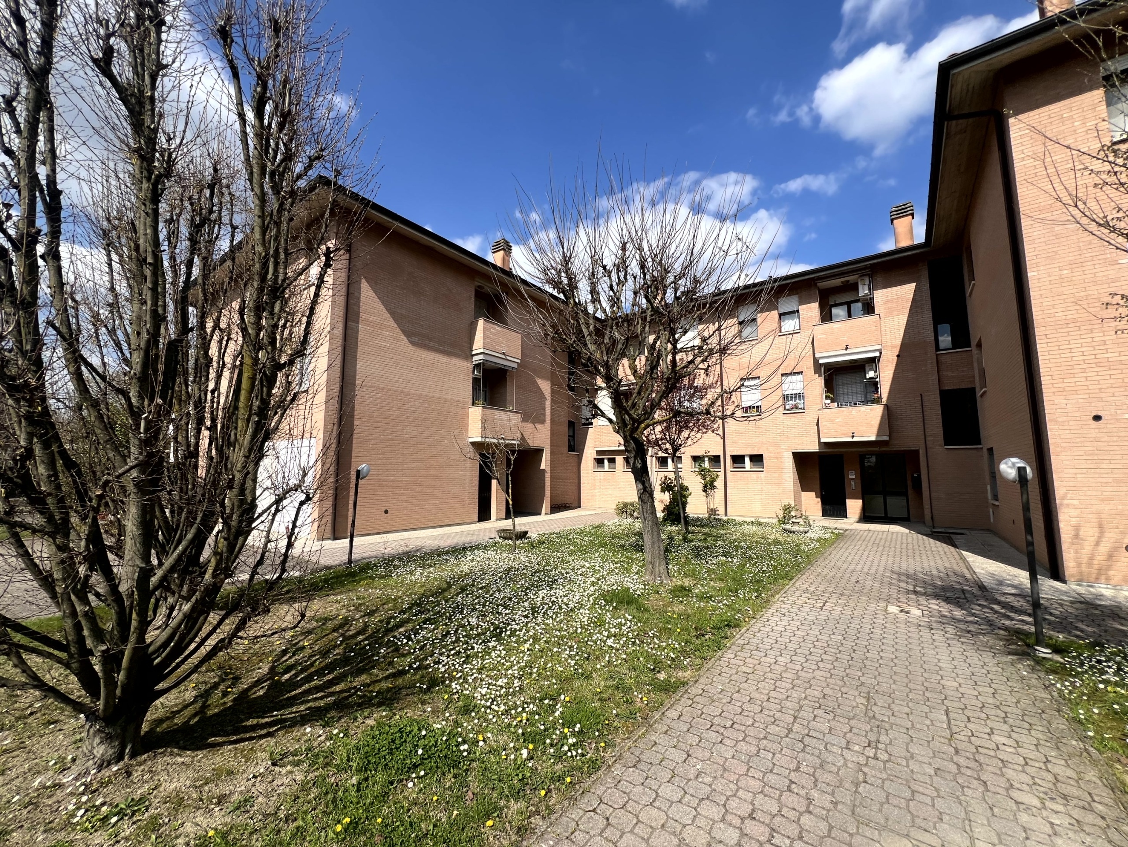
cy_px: 424
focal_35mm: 13
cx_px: 564
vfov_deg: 89.9
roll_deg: -0.6
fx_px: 424
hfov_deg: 106.2
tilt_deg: +5.7
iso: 32
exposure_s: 1/1845
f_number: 1.8
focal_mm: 1.57
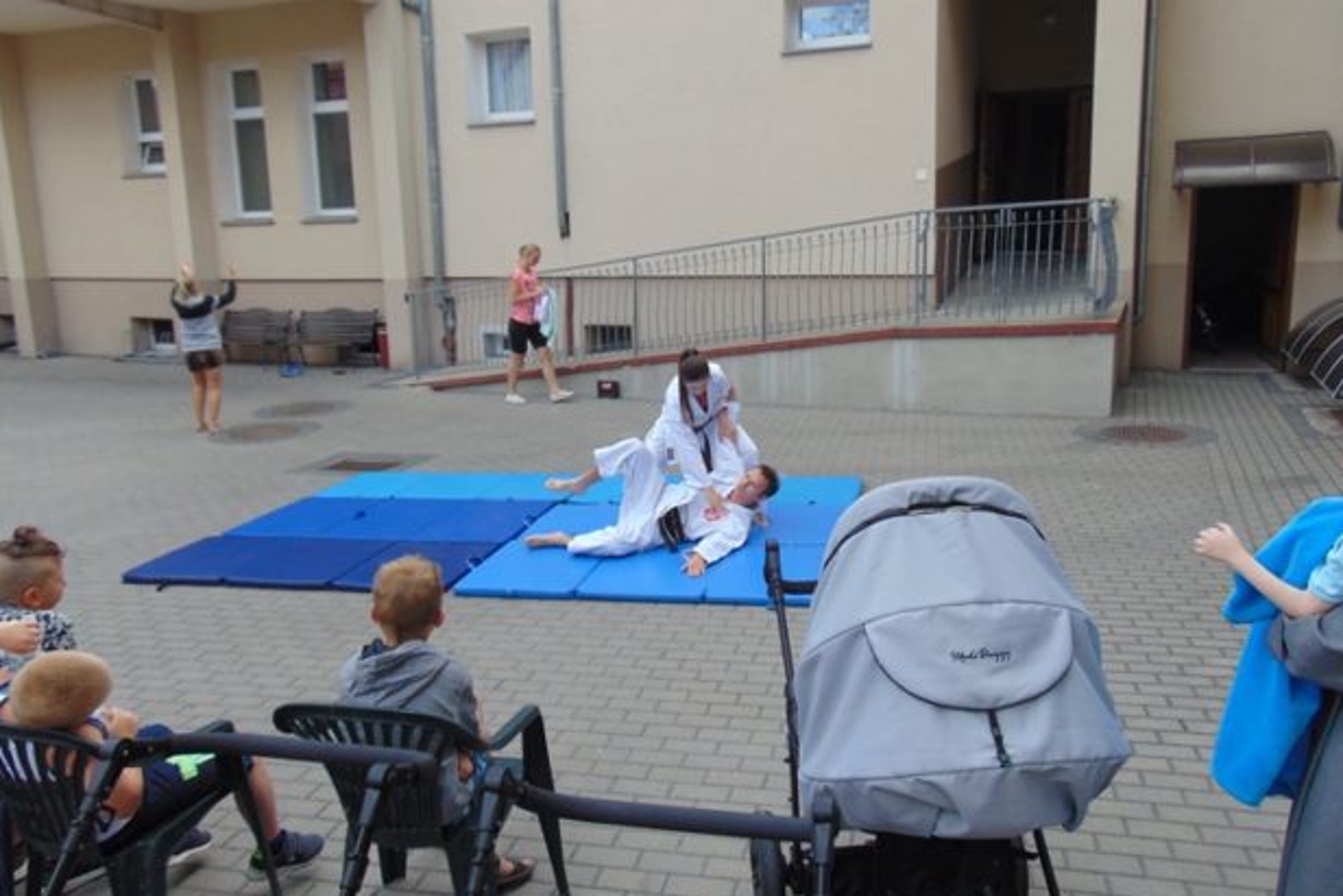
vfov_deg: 47.9
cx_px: 678
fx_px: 1007
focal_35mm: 27
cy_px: 419
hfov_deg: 67.4
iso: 80
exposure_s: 1/250
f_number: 3
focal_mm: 4.5
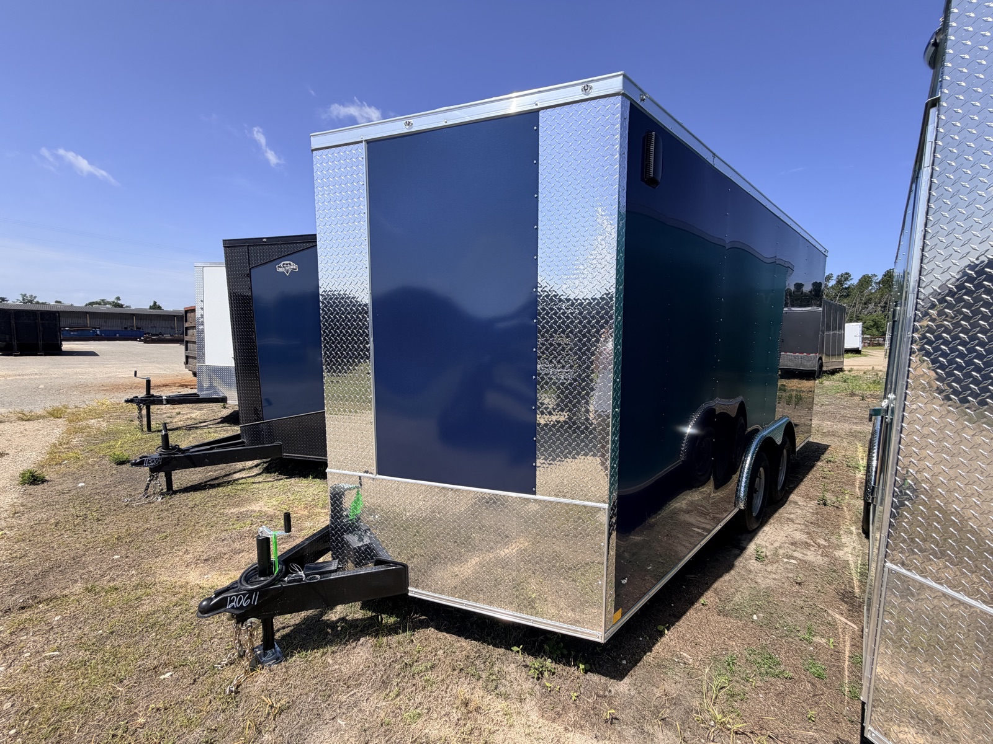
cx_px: 496
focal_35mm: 14
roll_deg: -1.4
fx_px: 402
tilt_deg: -5.4
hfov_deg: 102.1
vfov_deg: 85.7
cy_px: 372
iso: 25
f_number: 2.2
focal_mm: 2.22
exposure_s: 1/770
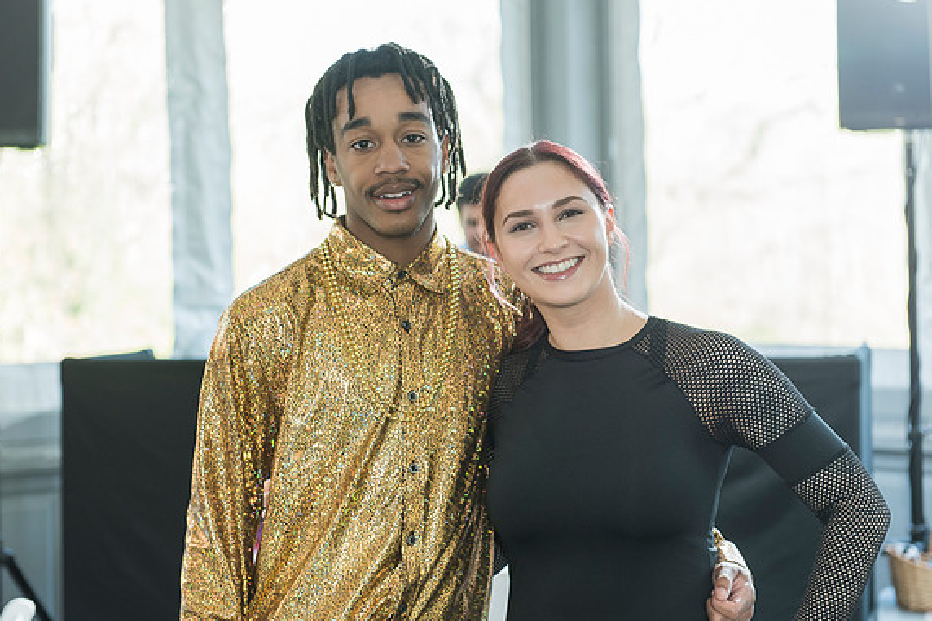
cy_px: 290
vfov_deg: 17.9
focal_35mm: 76
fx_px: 1967
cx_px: 468
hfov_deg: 26.7
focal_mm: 70
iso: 400
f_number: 4
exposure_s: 1/160
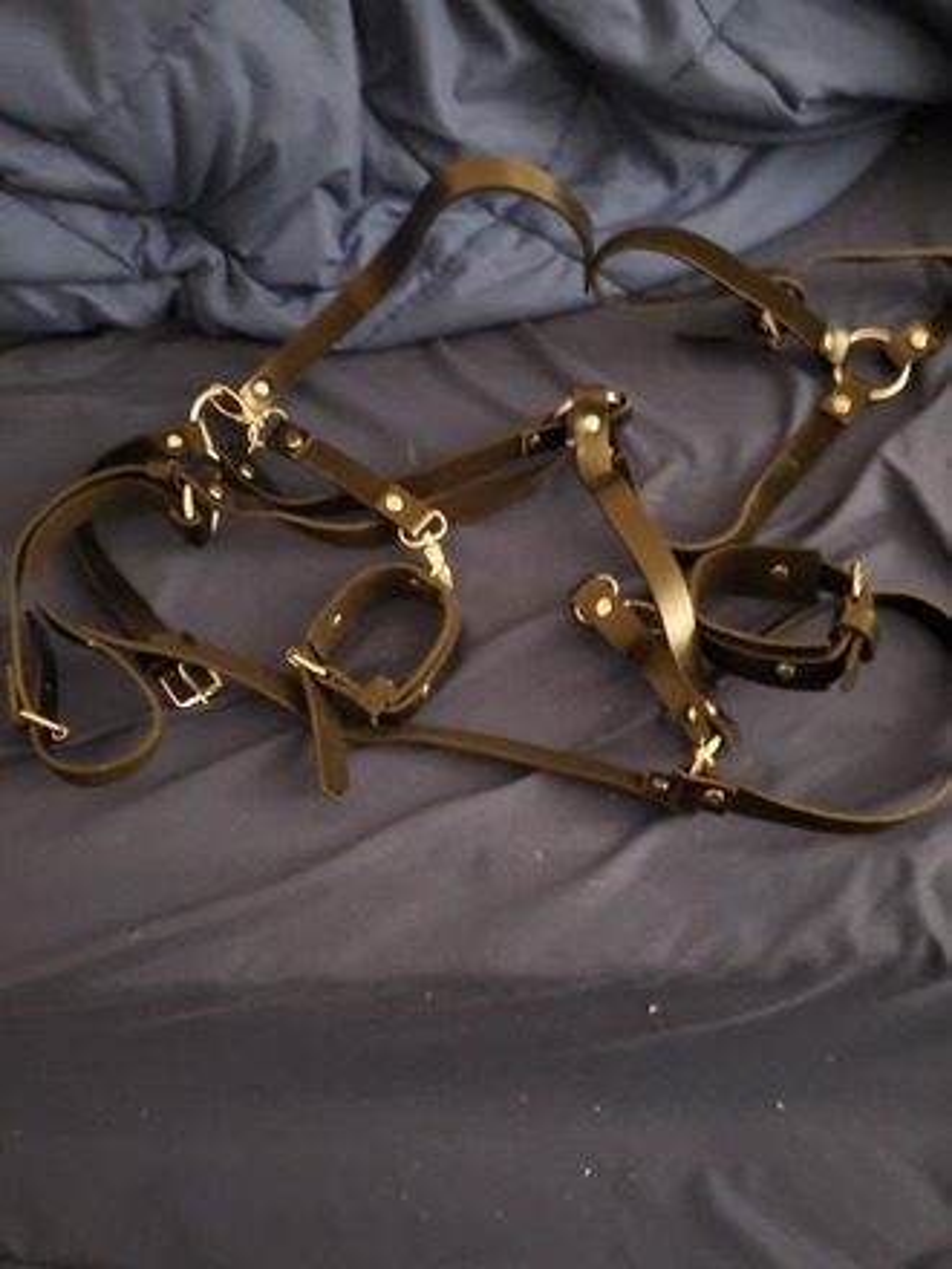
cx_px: 476
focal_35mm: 26
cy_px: 634
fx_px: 953
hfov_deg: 53.1
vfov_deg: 67.3
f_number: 1.5
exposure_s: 1/6
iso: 1250
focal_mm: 4.3
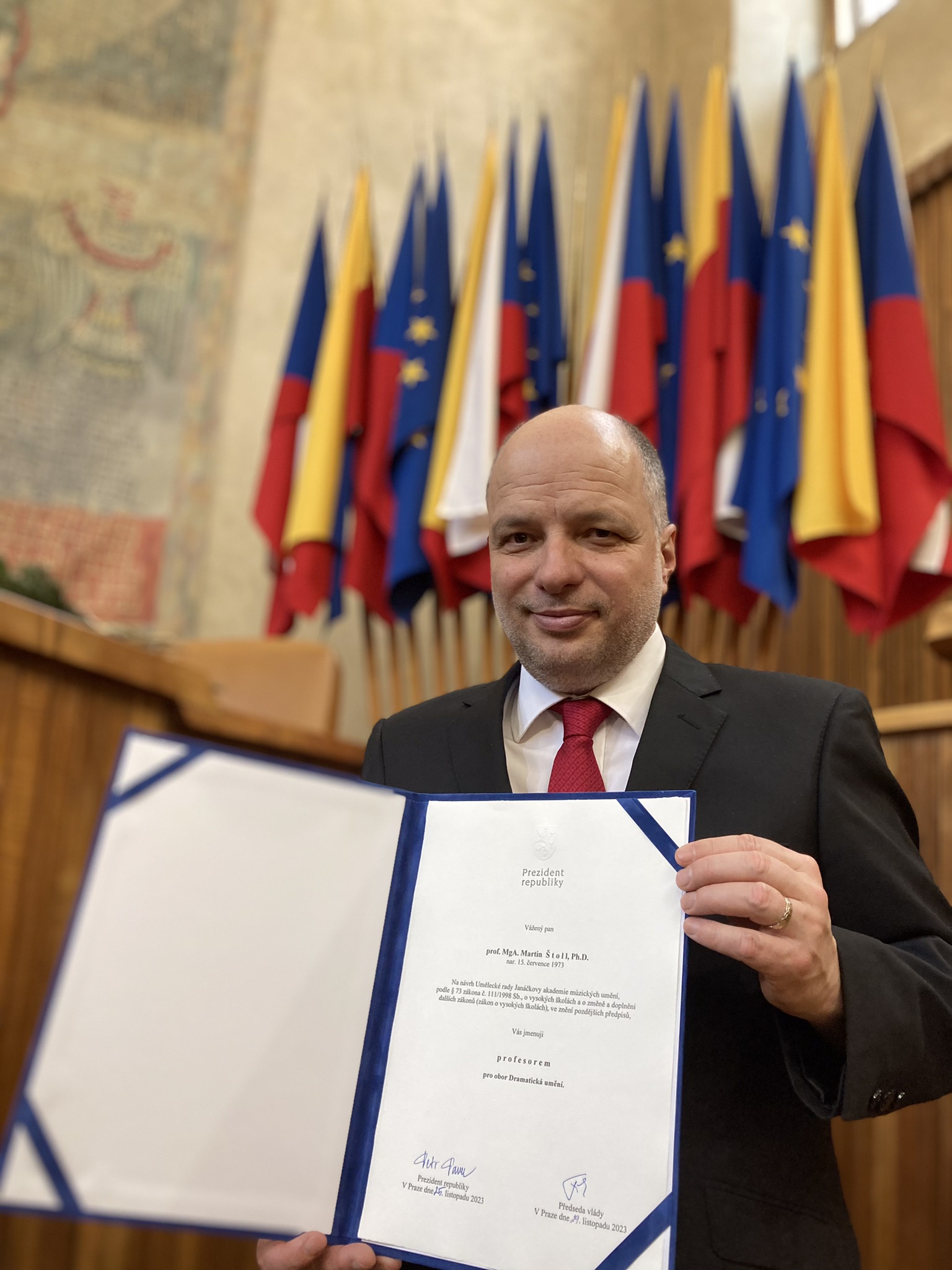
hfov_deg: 49.7
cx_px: 476
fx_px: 1027
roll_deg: -4.5
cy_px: 635
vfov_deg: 63.4
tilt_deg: +14.3
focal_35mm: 28
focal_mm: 3.99
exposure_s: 1/50
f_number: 1.8
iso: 125
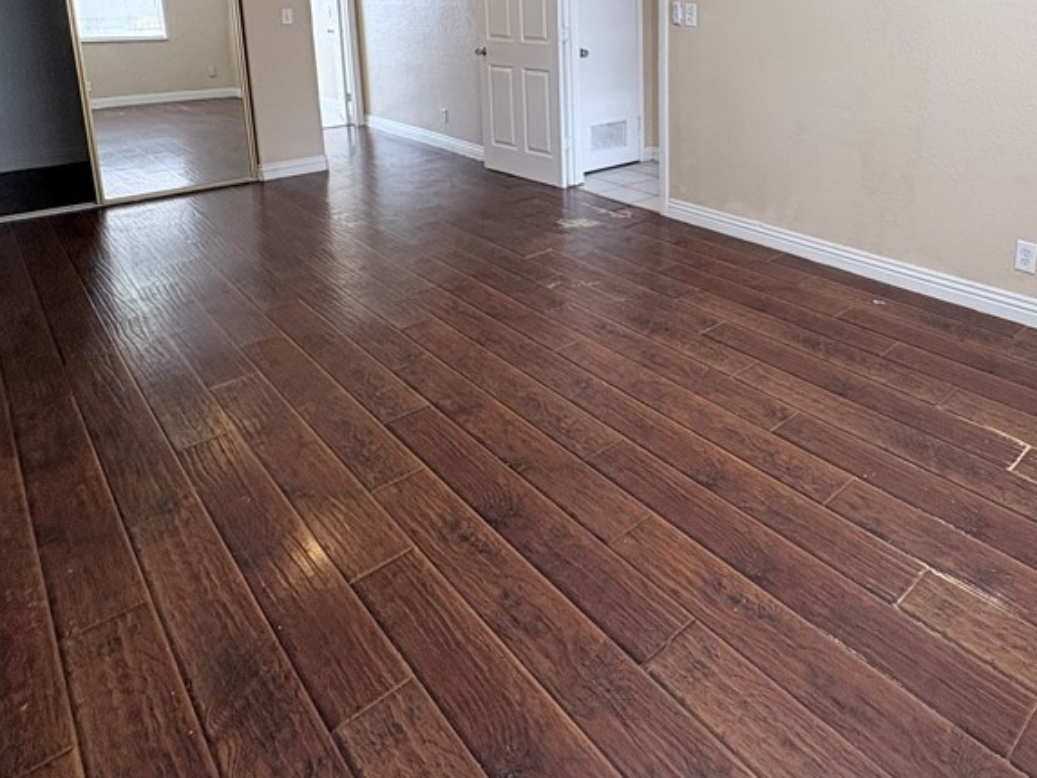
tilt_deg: -9.8
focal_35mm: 25
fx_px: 749
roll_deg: +0.4
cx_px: 682
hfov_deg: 67.7
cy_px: 119
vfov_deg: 50.4
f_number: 2.2
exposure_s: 1/60
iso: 125
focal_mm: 2.22
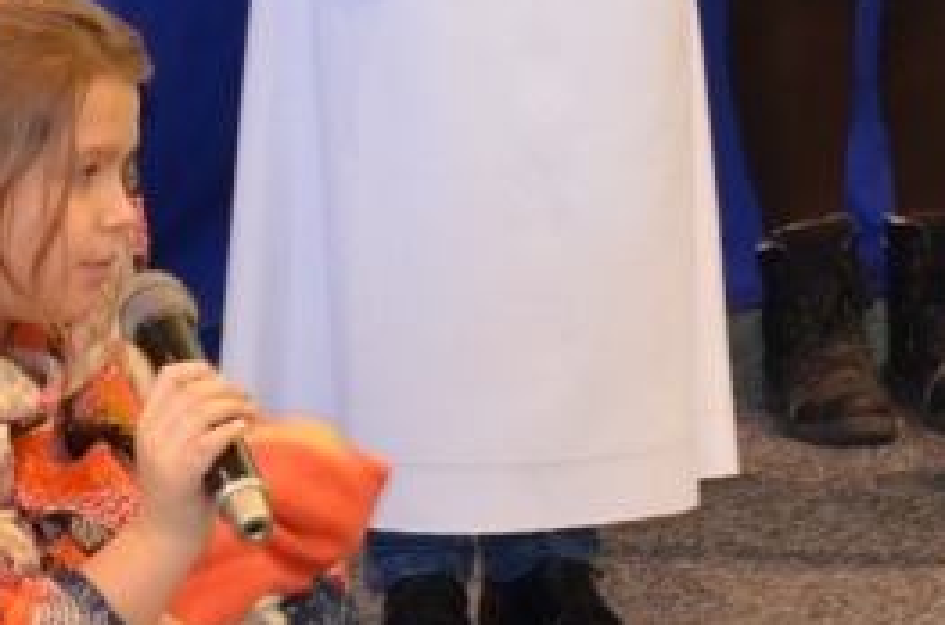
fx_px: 8877
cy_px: 104
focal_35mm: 339
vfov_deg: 4.0
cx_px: 934
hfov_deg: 6.1
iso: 1600
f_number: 5
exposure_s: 1/60
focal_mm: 58
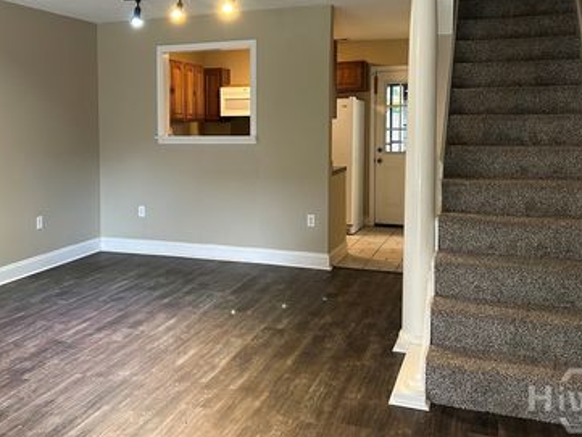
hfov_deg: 51.0
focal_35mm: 36
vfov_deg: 39.4
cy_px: 159
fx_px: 605
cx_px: 234
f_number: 1.5
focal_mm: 5.7
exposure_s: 1/60
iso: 200
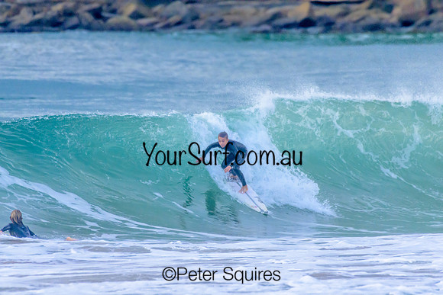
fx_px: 12308
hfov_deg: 2.1
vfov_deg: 1.4
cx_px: 222
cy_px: 148
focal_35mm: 1000
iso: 3600
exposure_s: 1/2000
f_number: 11
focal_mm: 1000
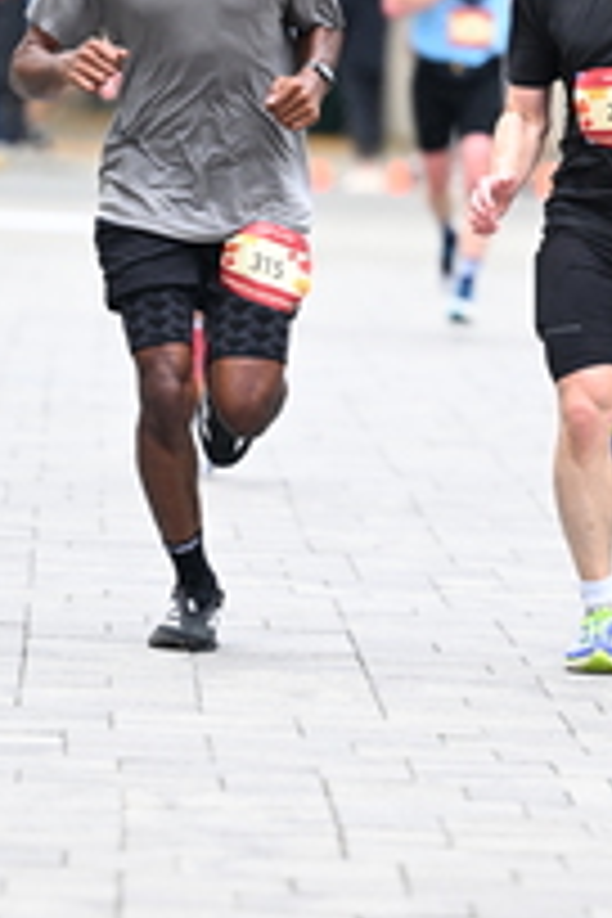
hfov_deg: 3.3
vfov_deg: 4.9
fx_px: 10633
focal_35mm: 417
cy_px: 392
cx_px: 299
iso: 1250
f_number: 2.8
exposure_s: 1/1600
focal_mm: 155
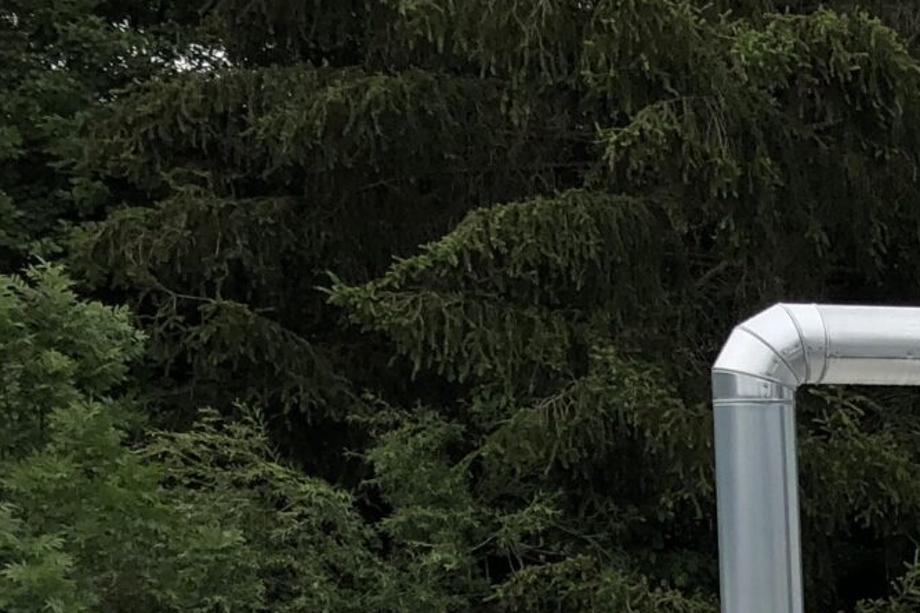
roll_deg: +0.3
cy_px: 718
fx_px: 2862
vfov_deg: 12.0
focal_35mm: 112
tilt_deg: -3.3
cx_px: 1756
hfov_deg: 15.2
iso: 20
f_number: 1.8
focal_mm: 3.99
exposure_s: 1/363
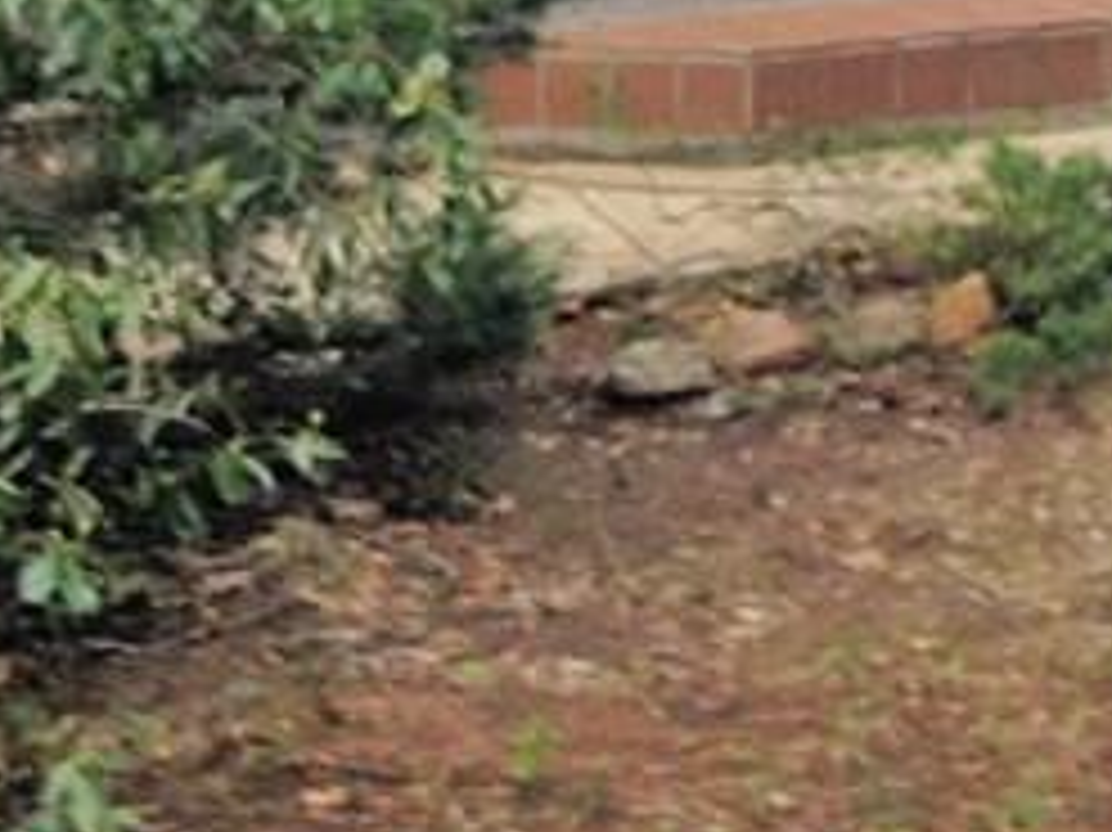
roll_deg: +0.5
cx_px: 1832
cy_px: -762
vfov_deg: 10.1
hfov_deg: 13.3
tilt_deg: +4.7
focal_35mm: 137
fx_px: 4399
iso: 50
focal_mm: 4.12
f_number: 2.4
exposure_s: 1/20
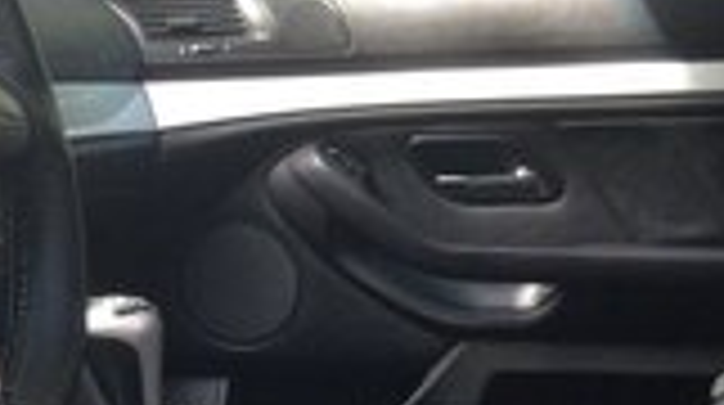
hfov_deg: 19.1
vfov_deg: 10.7
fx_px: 2128
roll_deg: +0.0
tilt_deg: -14.2
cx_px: 144
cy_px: 495
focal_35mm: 111
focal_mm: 4.12
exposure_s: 1/60
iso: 50
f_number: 2.4
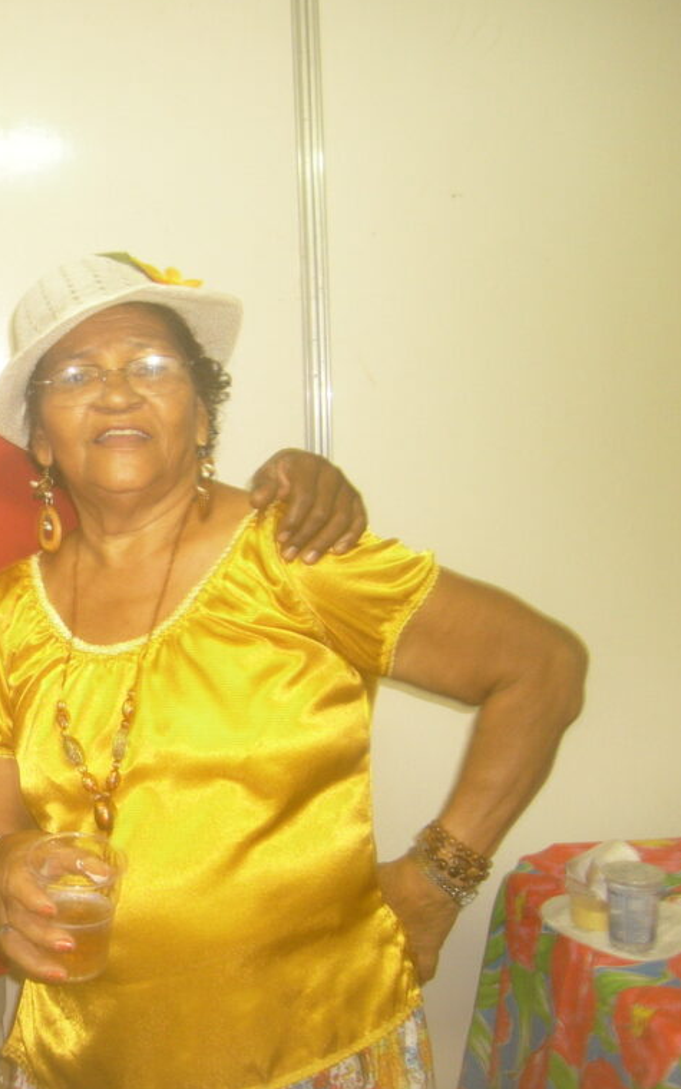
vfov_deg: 40.3
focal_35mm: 50
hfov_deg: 24.4
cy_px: 542
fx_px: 1485
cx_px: -32
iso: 100
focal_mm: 5.8
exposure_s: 1/45
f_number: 2.8
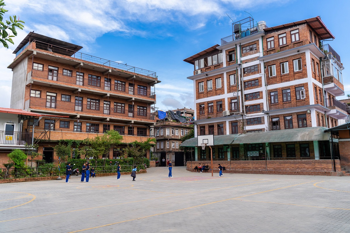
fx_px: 272
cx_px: 175
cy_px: 116
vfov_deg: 46.4
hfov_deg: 65.5
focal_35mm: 28
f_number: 4.5
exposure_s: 1/125
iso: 100
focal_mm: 28
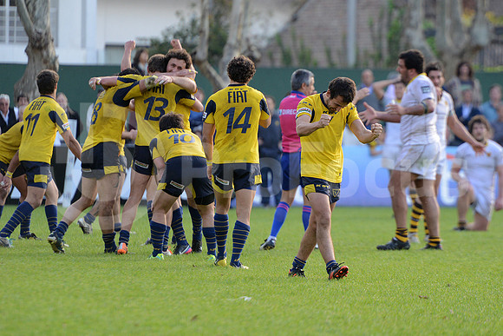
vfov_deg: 5.1
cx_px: 252
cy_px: 168
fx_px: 3773
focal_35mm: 270
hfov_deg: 7.6
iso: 1600
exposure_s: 1/500
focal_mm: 270
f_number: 4
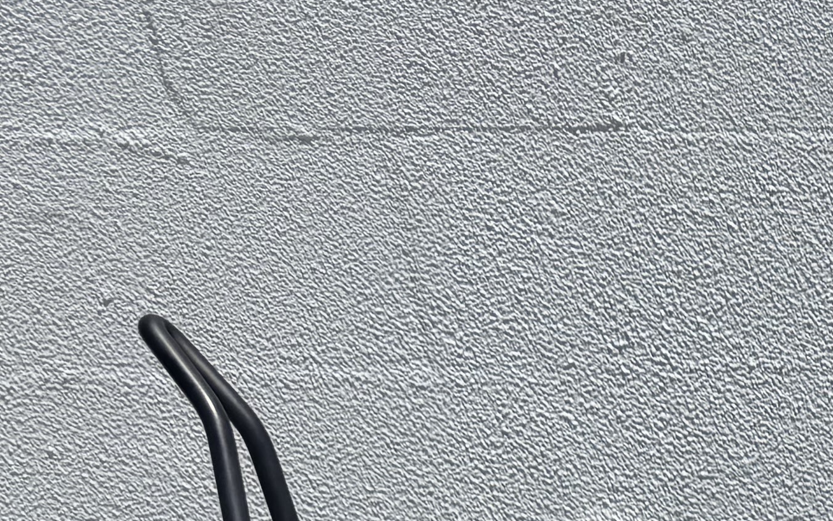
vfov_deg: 10.5
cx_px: 1619
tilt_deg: -22.1
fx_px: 2452
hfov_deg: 15.7
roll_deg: +1.1
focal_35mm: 108
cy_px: 1228
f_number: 1.78
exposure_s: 1/5814
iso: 80
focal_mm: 6.76
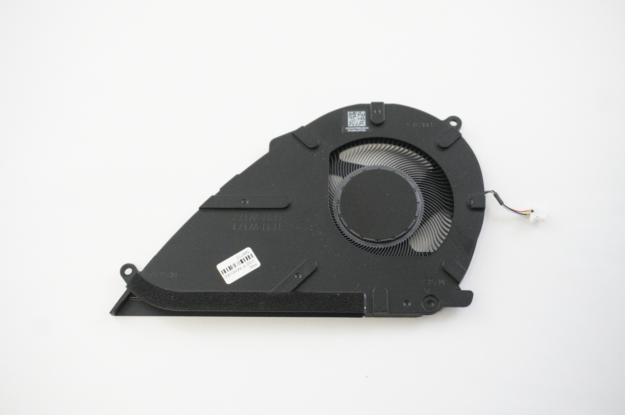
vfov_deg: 28.9
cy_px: 208
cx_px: 312
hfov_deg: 42.4
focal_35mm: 46
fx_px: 807
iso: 8000
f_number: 5.6
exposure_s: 1/320
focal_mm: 31
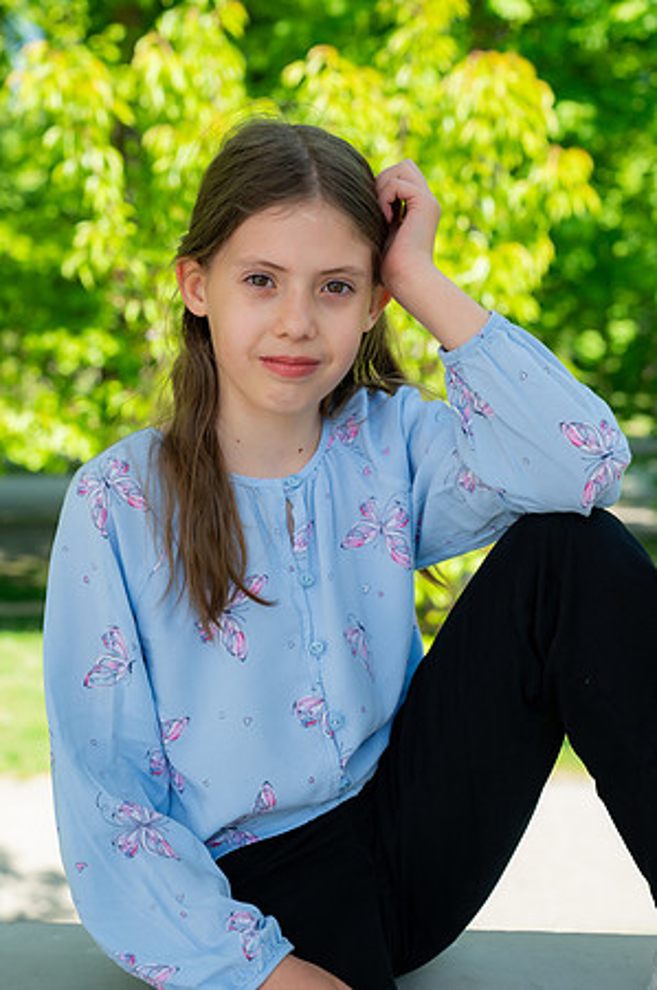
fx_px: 1674
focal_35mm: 61
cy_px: 495
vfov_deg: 32.9
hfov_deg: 22.2
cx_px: 328
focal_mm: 61
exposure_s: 1/400
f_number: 5
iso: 400
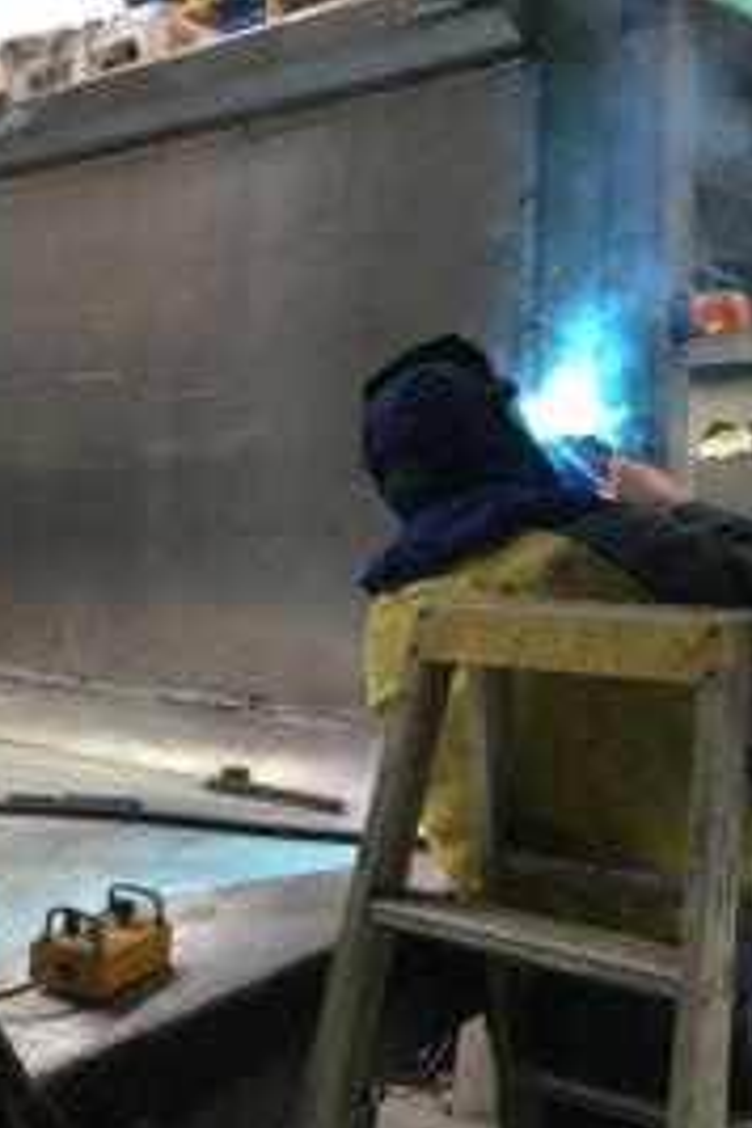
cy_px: 570
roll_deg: -1.3
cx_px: 104
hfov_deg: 31.4
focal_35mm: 41
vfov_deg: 47.4
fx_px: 1285
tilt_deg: -1.0
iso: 125
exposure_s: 1/33
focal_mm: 4.15
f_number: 2.2
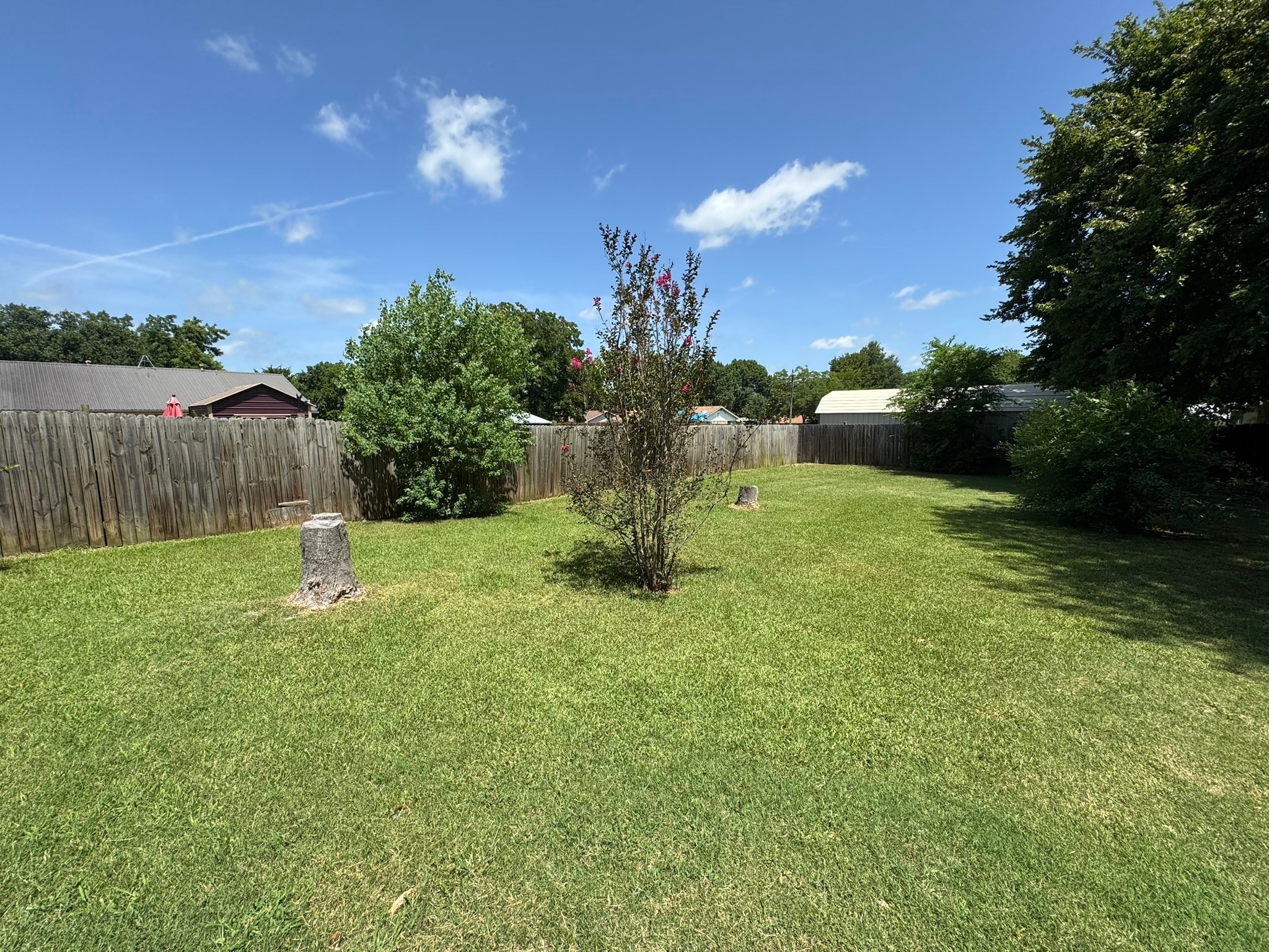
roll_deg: +0.1
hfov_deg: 102.1
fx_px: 513
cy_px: 476
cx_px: 634
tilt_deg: -7.6
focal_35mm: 14
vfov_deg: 85.7
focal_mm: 2.22
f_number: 2.2
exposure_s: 1/1370
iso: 50
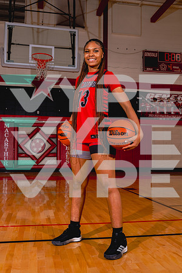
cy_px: 136
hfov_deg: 35.9
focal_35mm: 37
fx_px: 281
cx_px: 91
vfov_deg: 51.9
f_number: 8
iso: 800
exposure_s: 1/250
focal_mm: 37
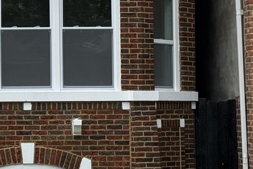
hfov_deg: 13.3
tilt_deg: +3.3
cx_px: -24
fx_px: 1061
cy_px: 41
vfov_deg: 9.1
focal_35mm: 151
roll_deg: +0.6
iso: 64
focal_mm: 6.76
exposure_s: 1/2088
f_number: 1.78
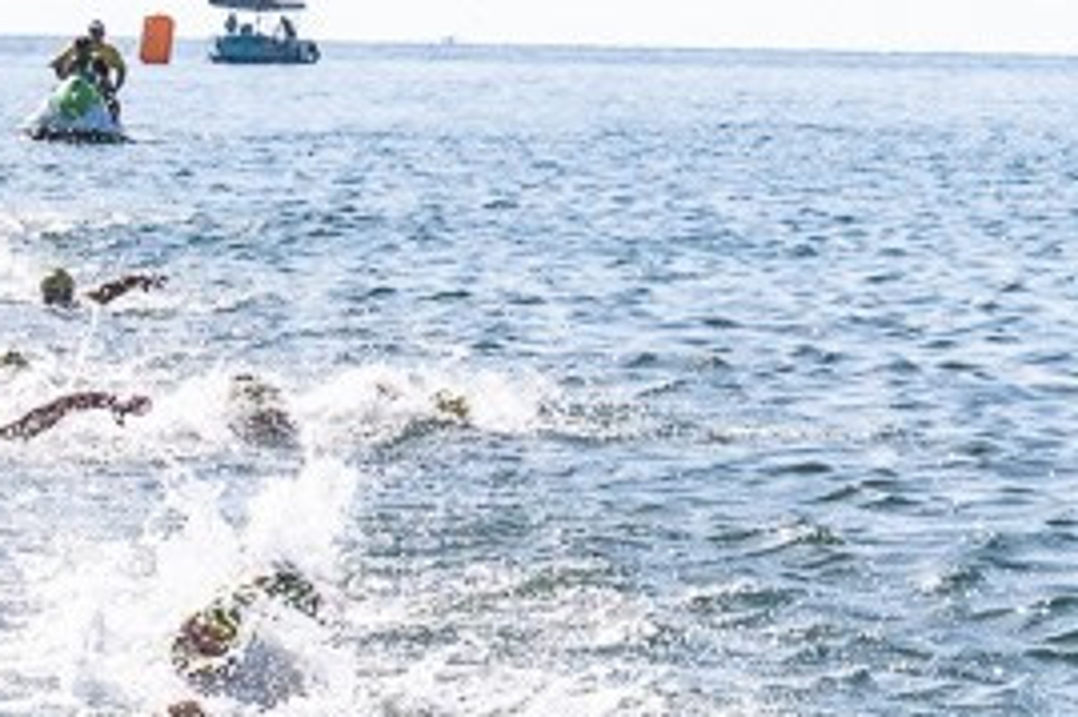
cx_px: 1483
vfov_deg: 4.1
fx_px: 10115
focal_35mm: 338
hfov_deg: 6.0
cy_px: 330
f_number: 8
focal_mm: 71
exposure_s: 1/1250
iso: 200
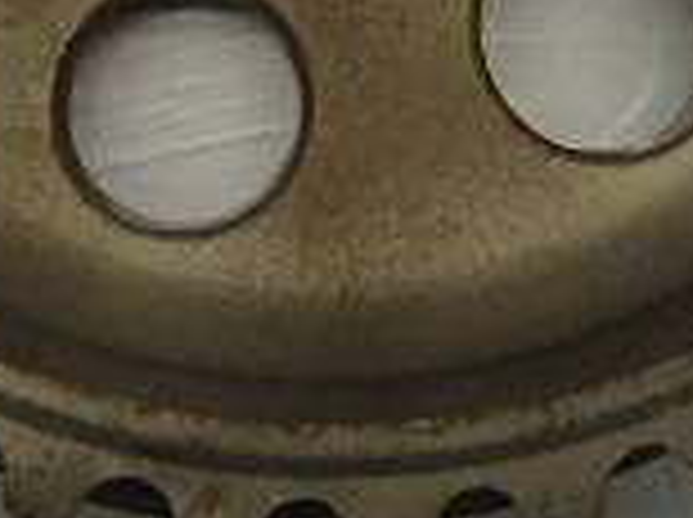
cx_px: 364
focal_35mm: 129
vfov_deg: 10.8
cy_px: -410
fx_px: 2579
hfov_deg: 15.3
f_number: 4.7
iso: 200
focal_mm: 5.6
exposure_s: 1/40
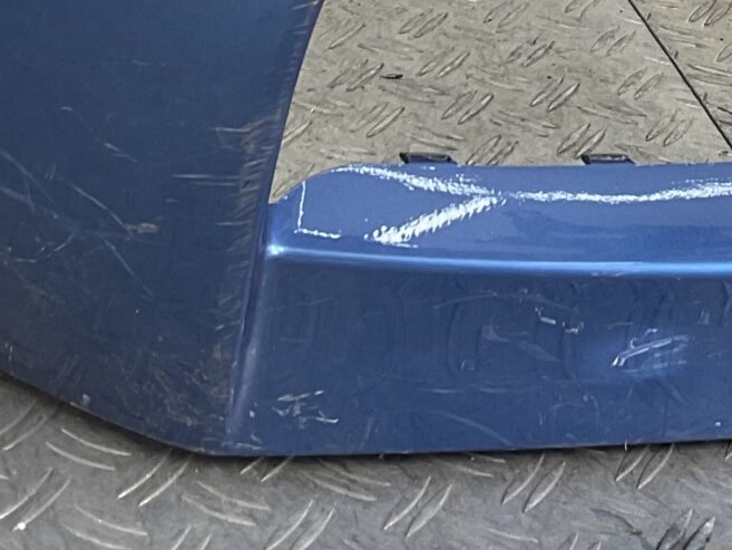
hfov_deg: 17.0
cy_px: -247
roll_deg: -4.3
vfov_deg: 12.5
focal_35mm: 113
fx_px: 2390
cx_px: 750
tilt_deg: -23.2
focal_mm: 3
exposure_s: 1/127
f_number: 1.8
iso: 16
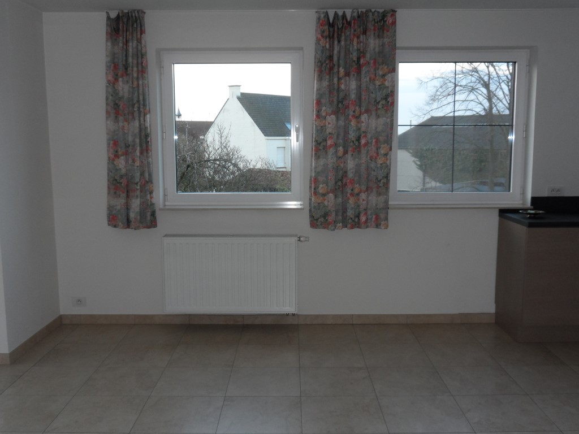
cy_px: 217
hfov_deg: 52.6
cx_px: 290
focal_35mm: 35
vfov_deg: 40.7
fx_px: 585
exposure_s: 1/45
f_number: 3.5
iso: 160
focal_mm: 6.5
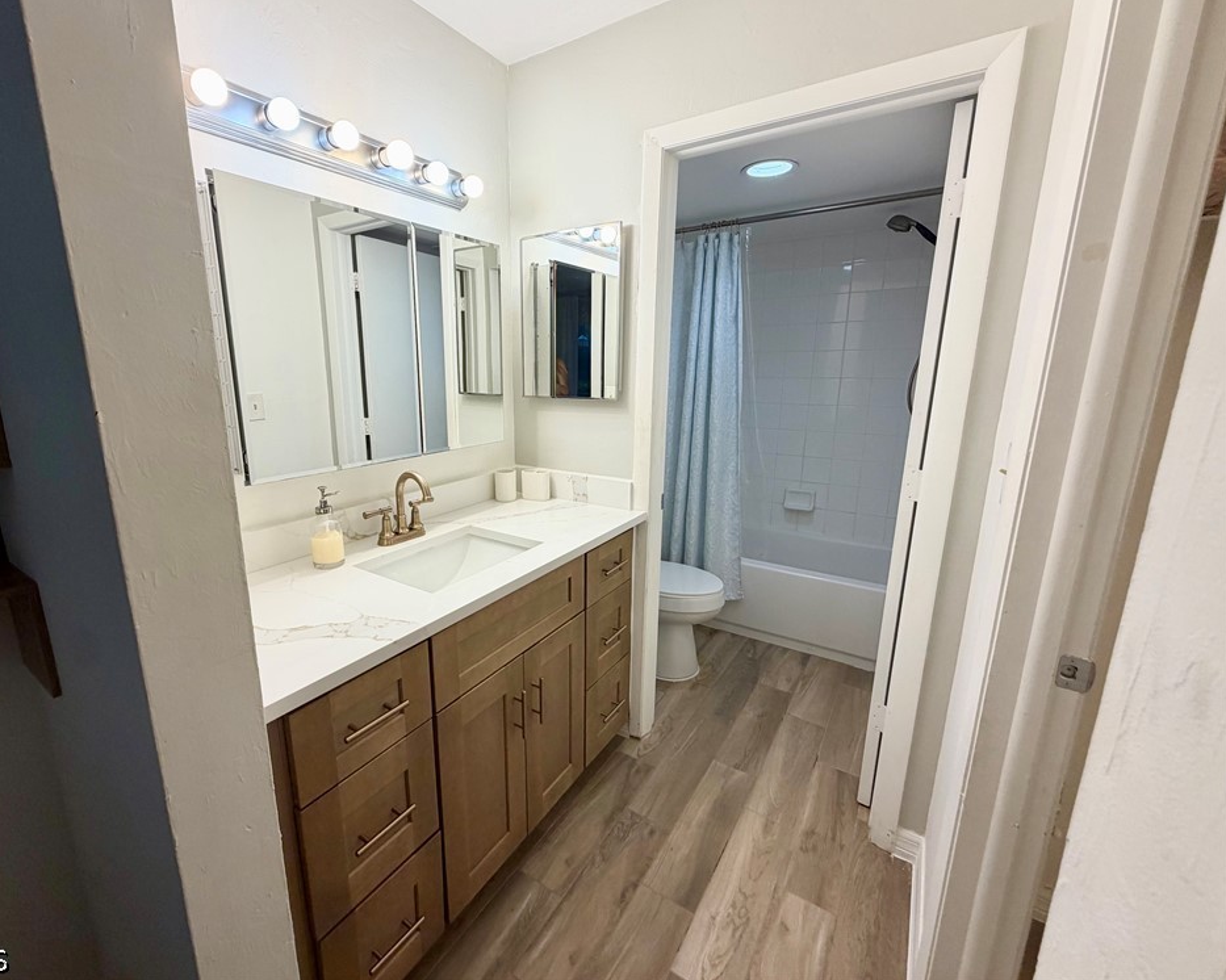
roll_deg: -0.3
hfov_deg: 96.5
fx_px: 544
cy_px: 478
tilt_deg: -12.6
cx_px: 557
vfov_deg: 84.0
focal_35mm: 15
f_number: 2.2
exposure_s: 1/120
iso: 80
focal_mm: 2.22
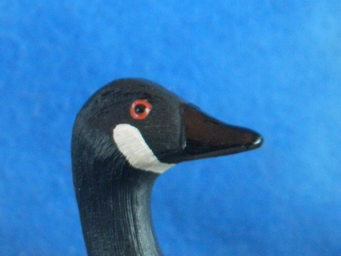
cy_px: 257
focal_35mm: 199
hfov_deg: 9.8
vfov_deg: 7.4
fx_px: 1960
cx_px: -40
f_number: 4.2
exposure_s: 1/20
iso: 400
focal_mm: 15.1
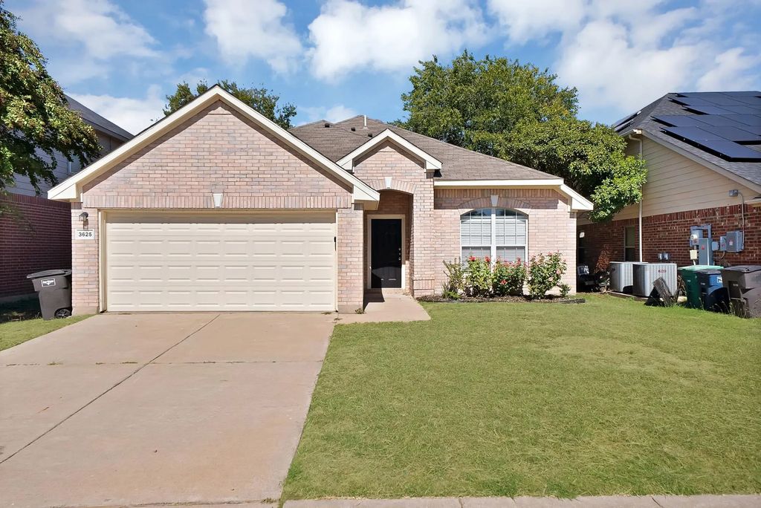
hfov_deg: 73.7
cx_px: 380
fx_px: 508
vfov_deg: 53.2
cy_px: 254
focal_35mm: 24
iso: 640
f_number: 9
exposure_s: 1/800
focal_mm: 24
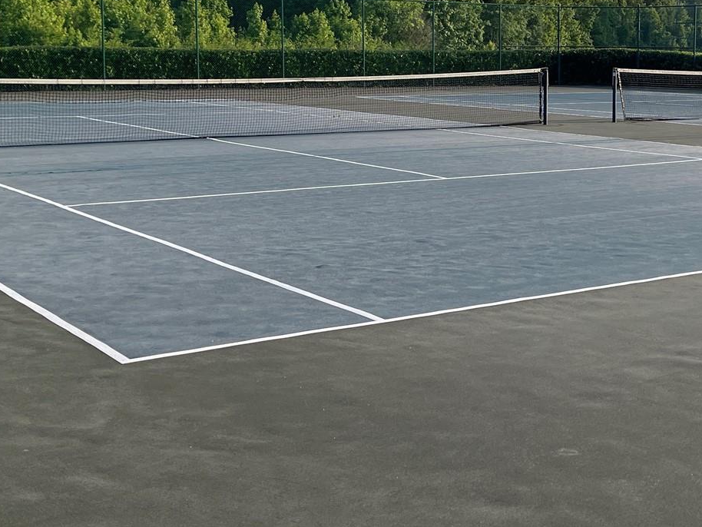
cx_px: 533
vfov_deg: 25.7
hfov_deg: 33.6
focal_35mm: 56
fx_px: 1136
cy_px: 111
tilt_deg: -3.8
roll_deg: +0.1
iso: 32
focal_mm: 5.1
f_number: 1.6
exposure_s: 1/2660
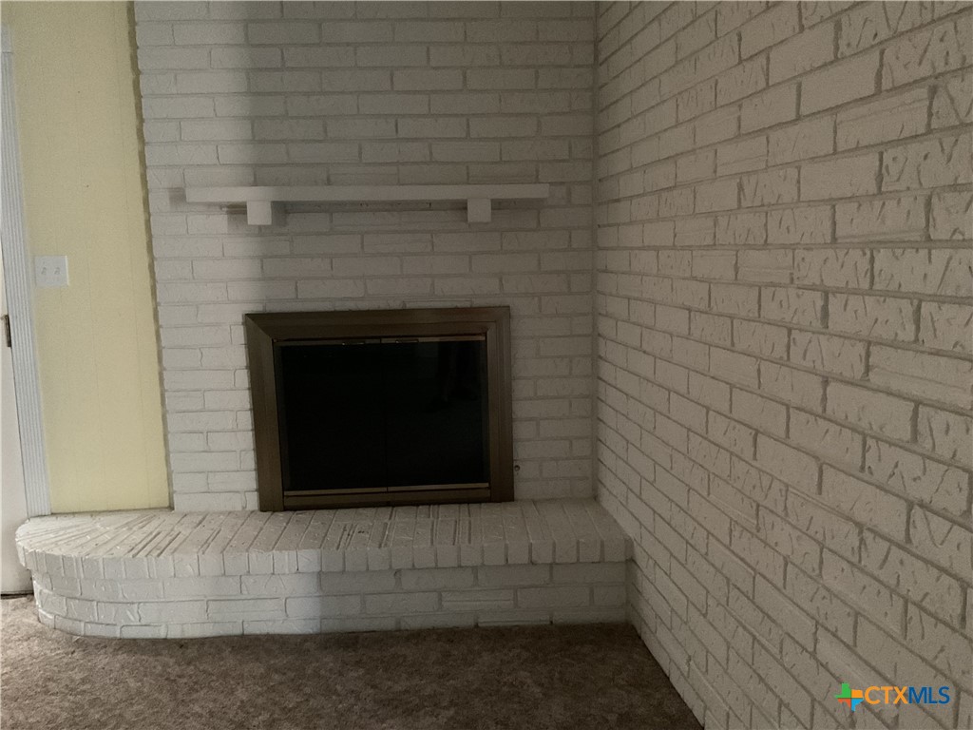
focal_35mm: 29
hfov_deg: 61.7
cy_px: 365
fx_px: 815
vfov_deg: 48.2
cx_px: 486
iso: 640
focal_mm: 3
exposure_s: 1/20
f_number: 1.8
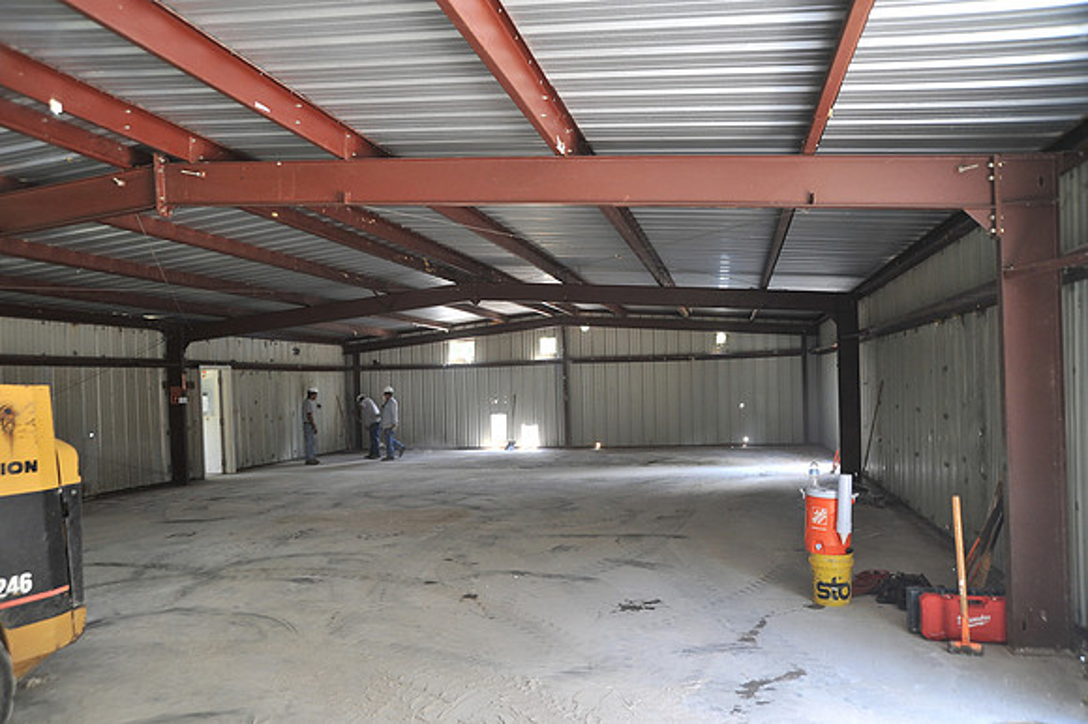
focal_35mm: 28
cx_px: 544
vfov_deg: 46.4
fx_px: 846
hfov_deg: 65.5
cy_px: 362
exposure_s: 1/60
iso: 720
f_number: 5.6
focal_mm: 28
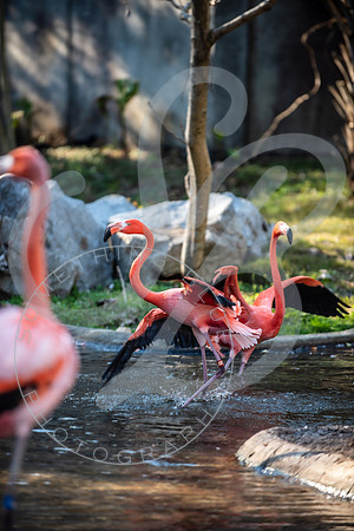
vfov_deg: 10.3
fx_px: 2950
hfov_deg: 6.9
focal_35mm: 200
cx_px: 177
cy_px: 266
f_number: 2.8
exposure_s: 1/400
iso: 200
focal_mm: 200
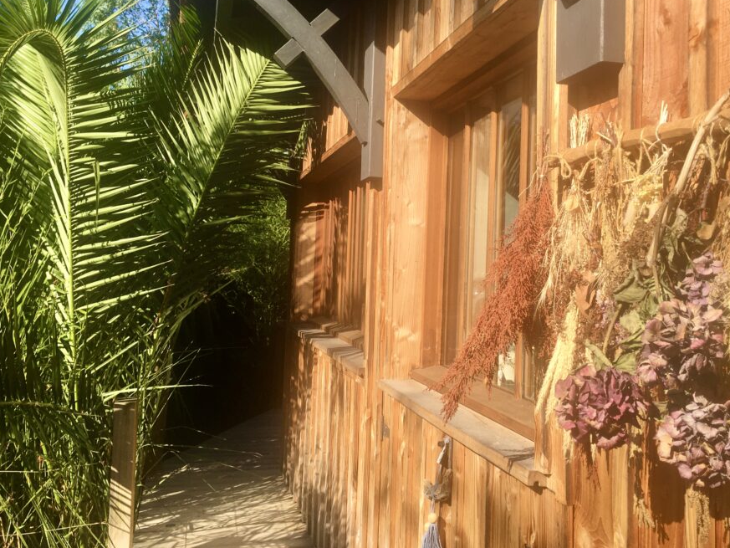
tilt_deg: +3.4
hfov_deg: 53.9
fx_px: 717
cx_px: 401
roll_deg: -2.0
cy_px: 228
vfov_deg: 41.7
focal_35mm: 34
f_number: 2.2
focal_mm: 4.15
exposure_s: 1/641
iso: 25
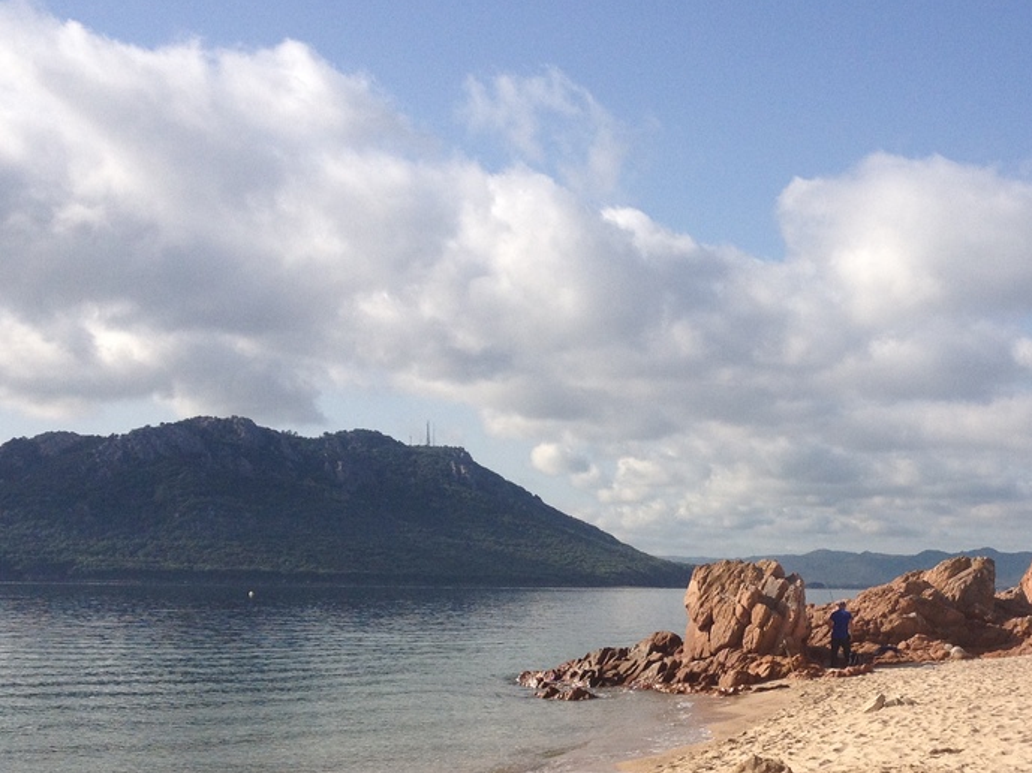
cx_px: 767
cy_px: 584
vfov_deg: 23.7
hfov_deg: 31.2
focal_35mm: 61
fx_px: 1818
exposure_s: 1/2404
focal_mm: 4.28
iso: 64
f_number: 2.4
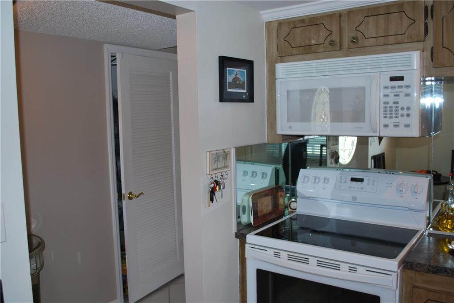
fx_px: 416
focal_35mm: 33
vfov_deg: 40.0
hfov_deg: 57.2
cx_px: 227
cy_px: 152
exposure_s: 1/60
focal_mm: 22
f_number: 4
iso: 200
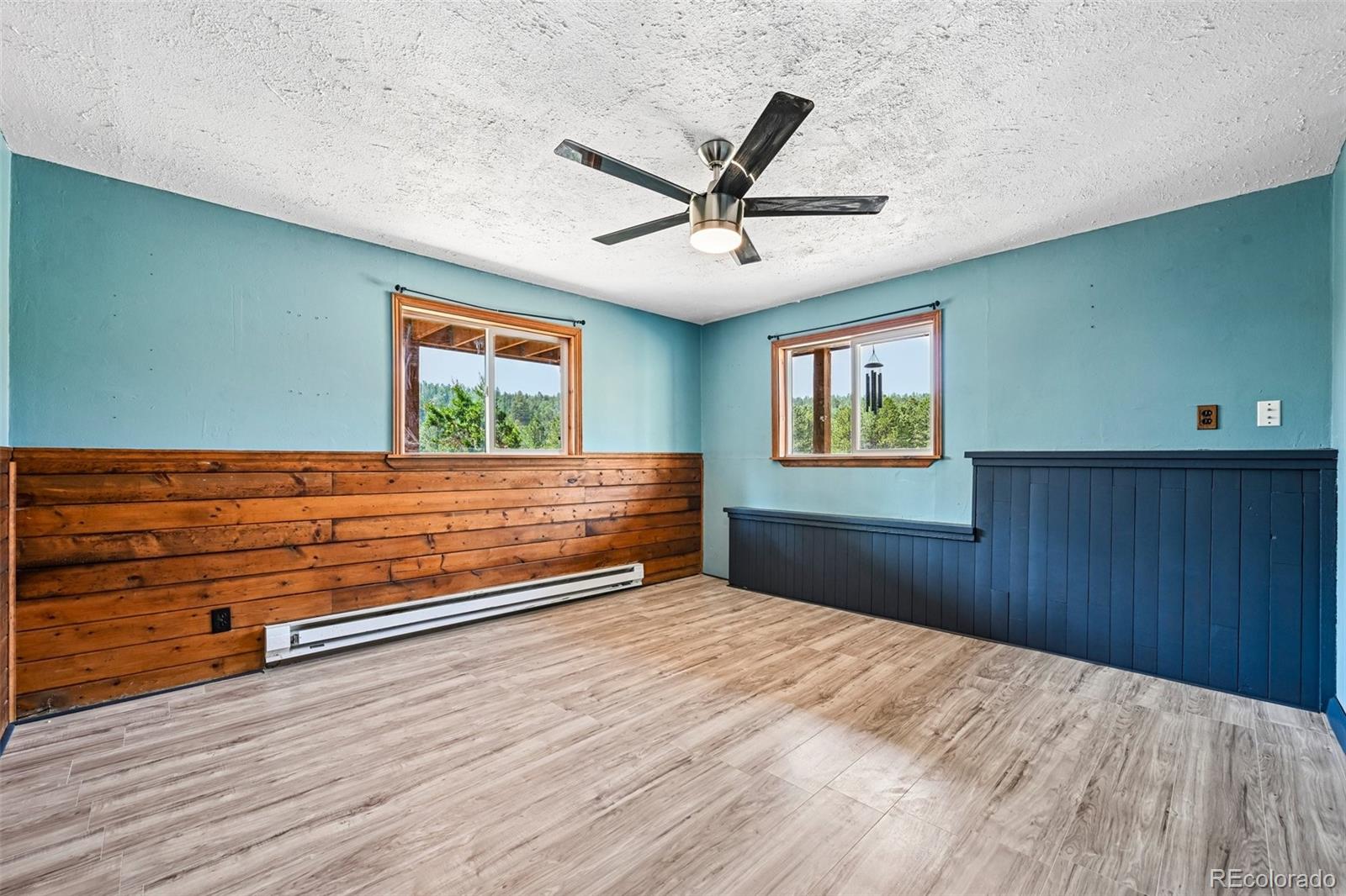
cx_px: 673
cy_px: 448
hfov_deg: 104.3
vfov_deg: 81.2
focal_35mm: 14
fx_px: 523
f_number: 10
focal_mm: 14
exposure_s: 1/10
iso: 400
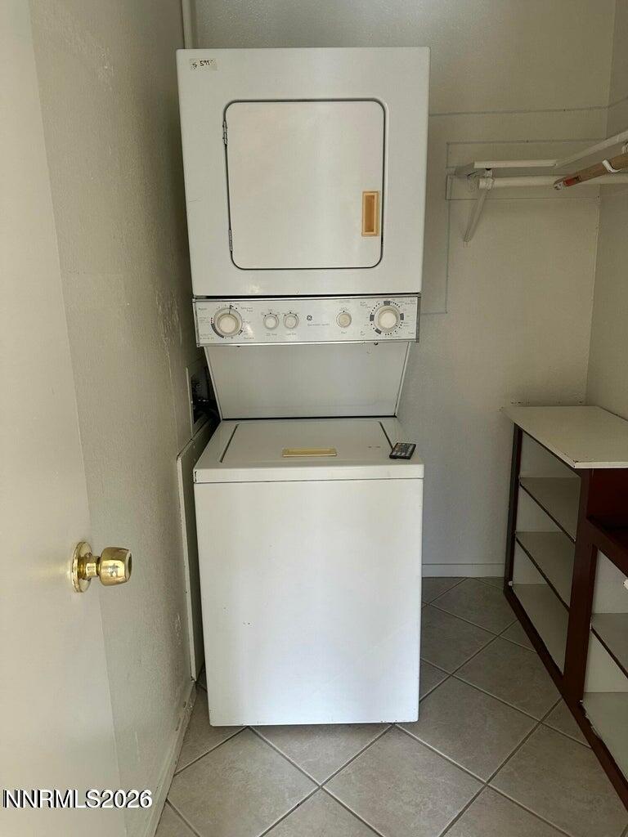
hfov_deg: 56.8
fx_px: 581
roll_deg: -1.1
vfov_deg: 71.6
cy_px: 418
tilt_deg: -10.1
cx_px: 314
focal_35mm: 24
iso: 250
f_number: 1.78
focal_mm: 6.86
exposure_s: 1/88
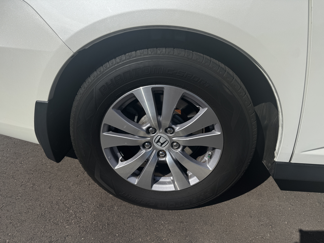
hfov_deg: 71.6
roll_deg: -1.9
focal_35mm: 24
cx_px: 162
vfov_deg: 56.8
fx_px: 225
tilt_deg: -29.1
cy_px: 122
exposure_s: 1/7092
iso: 80
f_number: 1.78
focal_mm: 6.76
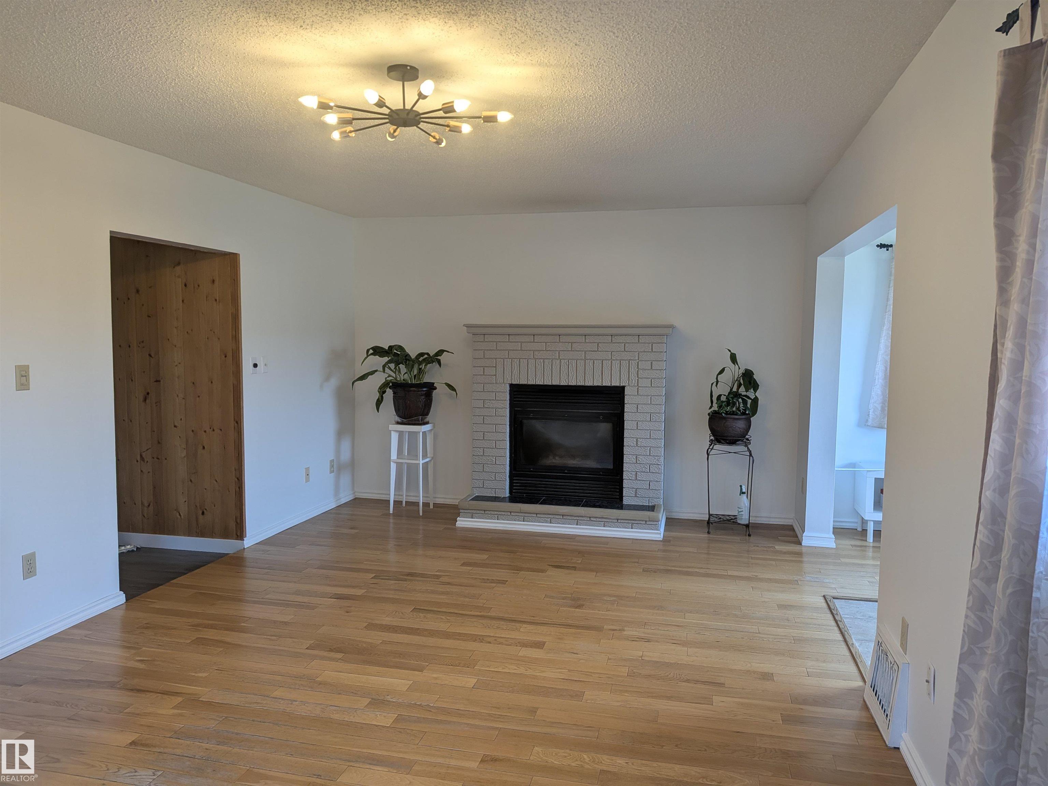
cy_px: 393
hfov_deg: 71.6
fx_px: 727
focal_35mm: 24
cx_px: 524
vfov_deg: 56.8
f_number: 1.7
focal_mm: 4.53
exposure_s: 1/60
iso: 32
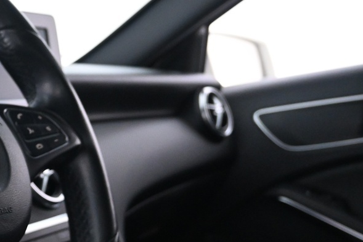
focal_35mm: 66
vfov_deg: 20.4
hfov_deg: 25.4
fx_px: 666
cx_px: -133
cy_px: 184
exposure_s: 1/25
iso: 2200
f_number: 3.5
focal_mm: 16
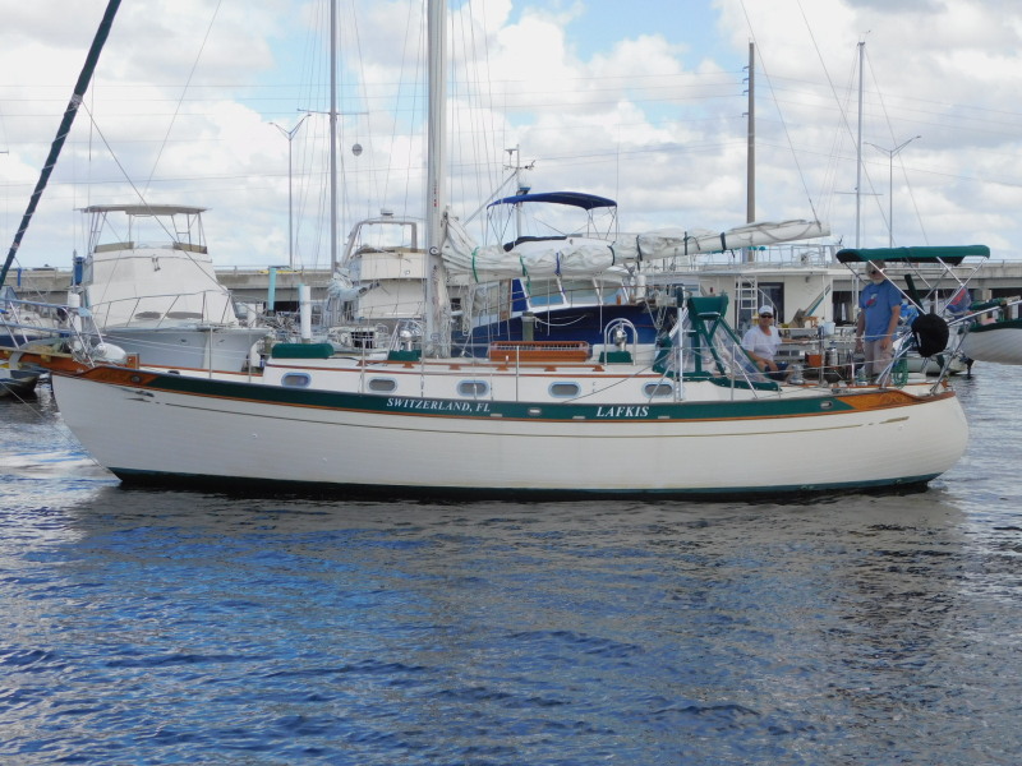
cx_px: 511
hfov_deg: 32.7
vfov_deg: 24.8
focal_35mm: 59
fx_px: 1742
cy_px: 383
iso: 125
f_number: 4
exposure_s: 1/640
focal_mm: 10.4
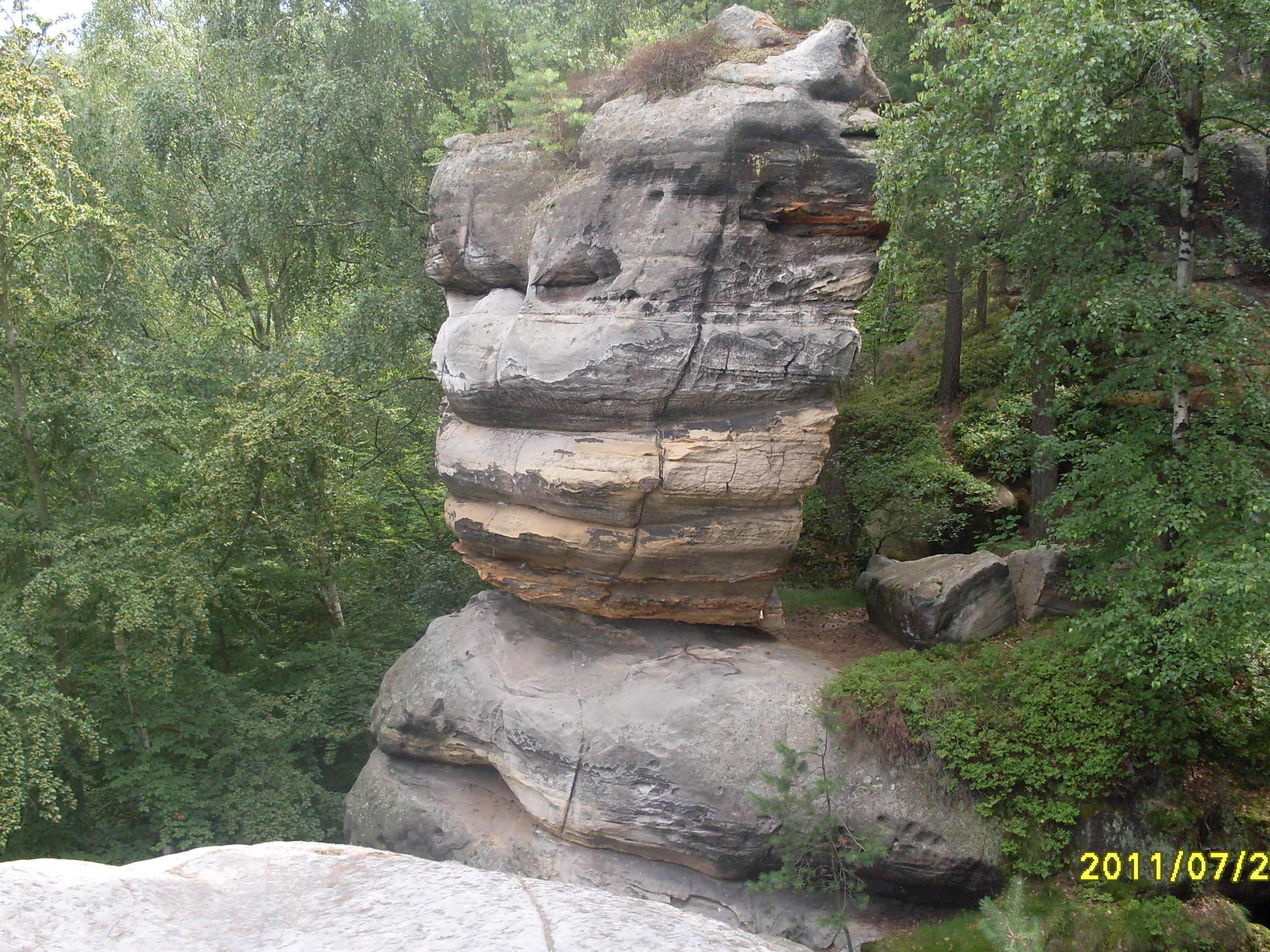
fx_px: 1614
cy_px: 423
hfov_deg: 42.9
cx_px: 637
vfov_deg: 32.8
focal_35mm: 44
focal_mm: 6.3
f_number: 2.8
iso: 80
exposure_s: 1/180
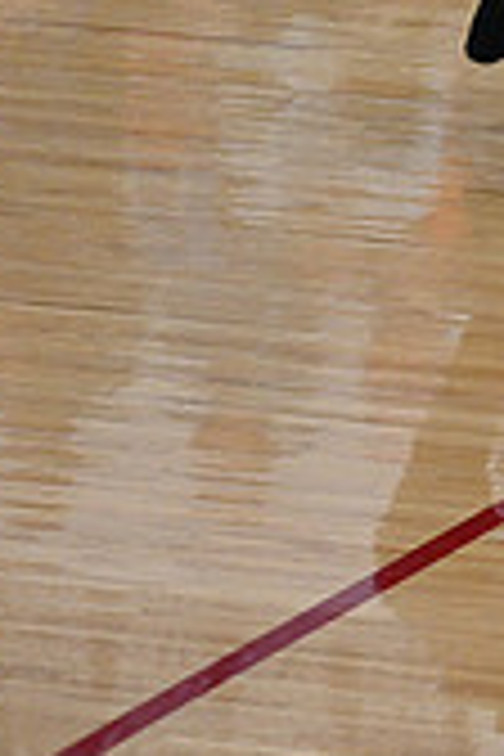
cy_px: -110
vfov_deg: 3.0
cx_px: 1274
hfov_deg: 2.0
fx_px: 14531
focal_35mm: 692
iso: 4000
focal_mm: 200
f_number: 4
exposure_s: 1/400
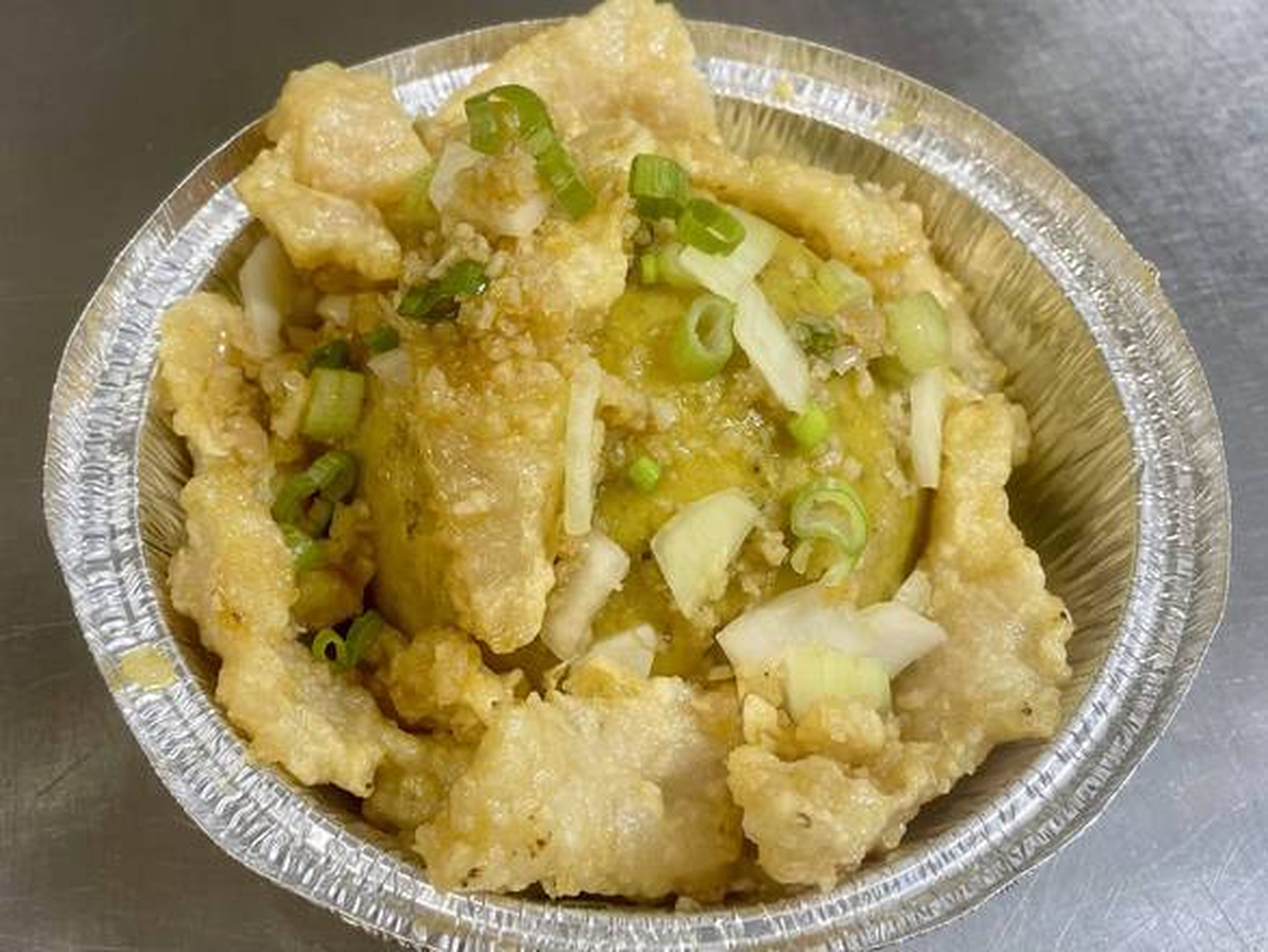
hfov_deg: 67.3
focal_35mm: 26
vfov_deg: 53.1
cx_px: 634
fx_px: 953
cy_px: 476
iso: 125
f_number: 1.6
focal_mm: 4.2
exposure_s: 1/120
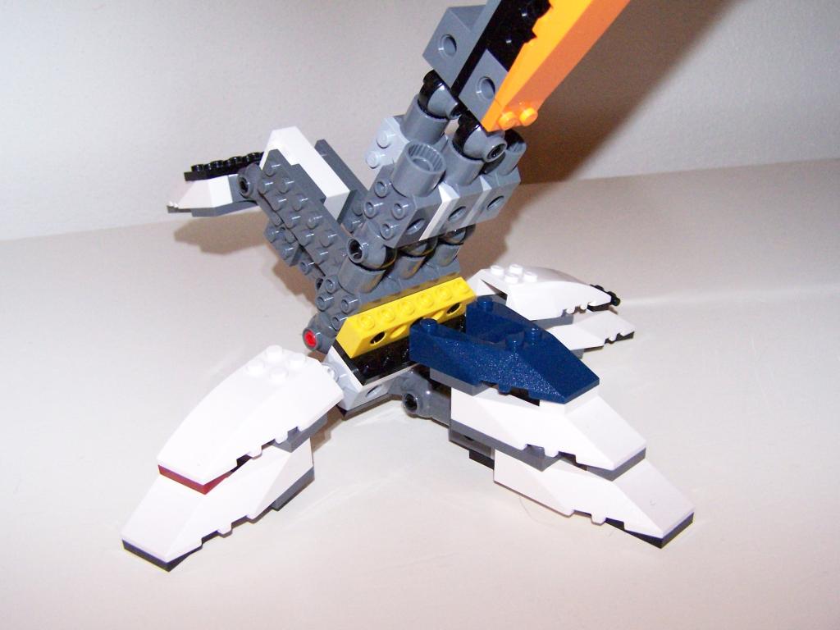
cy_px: 315
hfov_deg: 49.0
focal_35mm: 38
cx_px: 420
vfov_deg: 37.7
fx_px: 922
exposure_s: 1/45
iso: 400
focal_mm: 6.3
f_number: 3.2
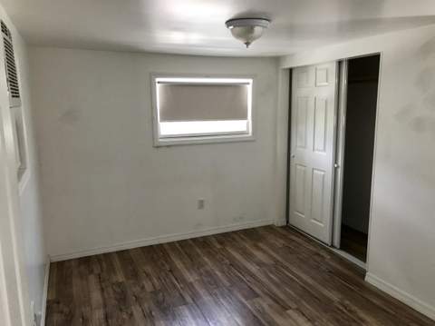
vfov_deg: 49.7
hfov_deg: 63.5
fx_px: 352
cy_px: 163
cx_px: 218
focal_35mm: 28
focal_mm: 3.99
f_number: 1.8
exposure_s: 1/24
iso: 40
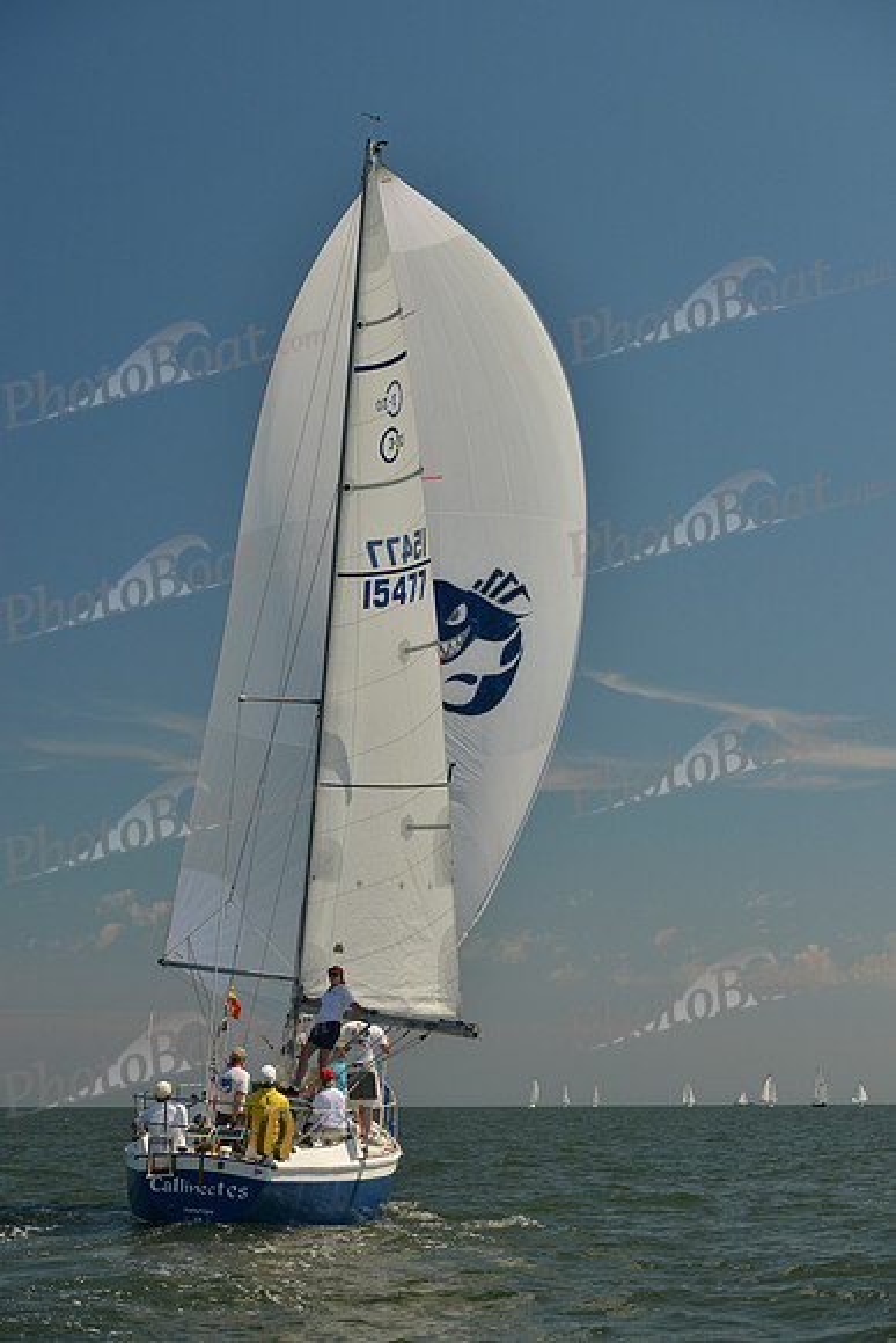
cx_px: 448
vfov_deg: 28.8
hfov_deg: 19.5
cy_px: 672
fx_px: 2612
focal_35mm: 70
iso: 200
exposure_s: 1/800
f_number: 7.1
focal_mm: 70
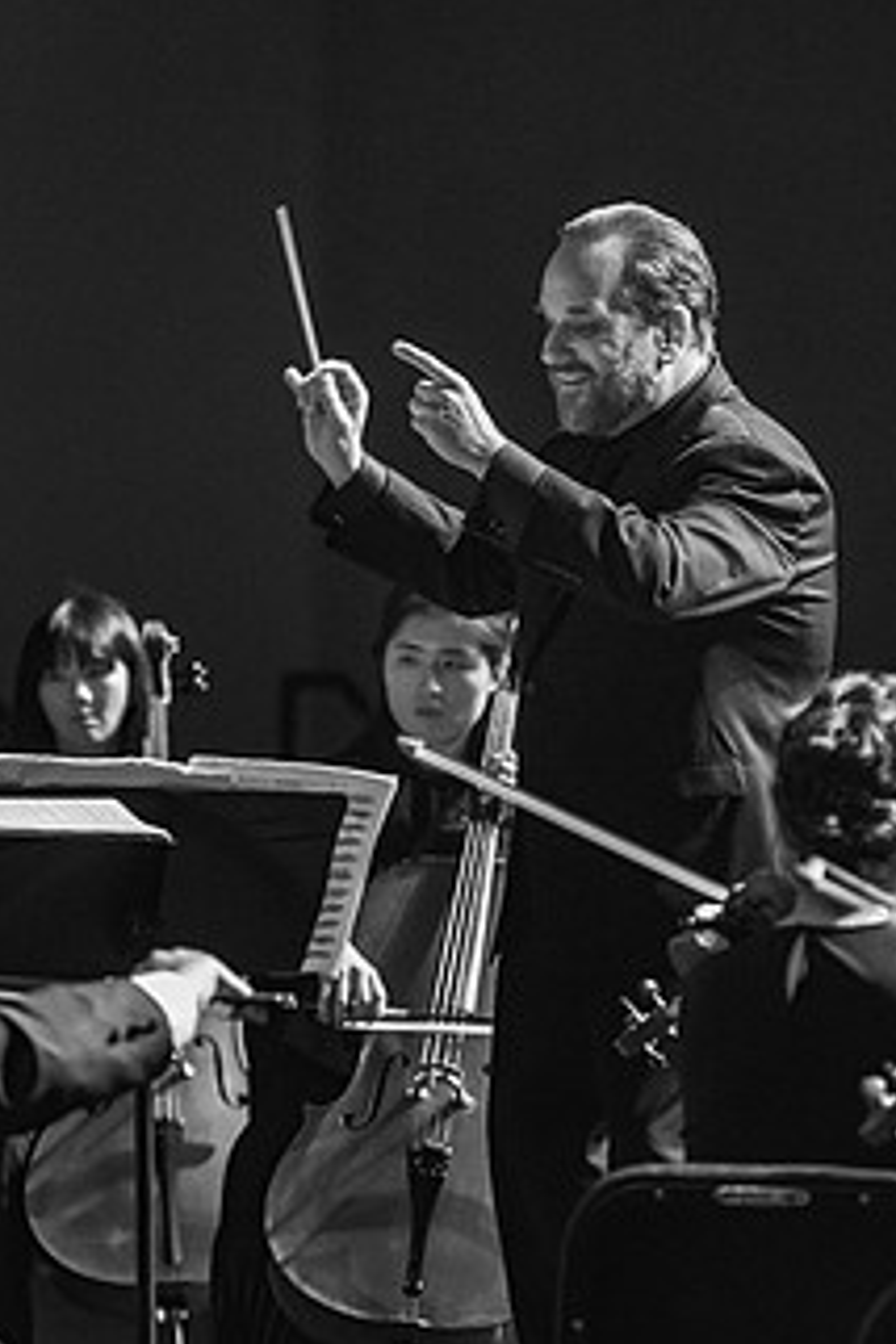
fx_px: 9146
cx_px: 448
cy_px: 624
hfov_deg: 5.6
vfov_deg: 8.4
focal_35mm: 245
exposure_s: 1/250
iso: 5000
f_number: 4
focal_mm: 175
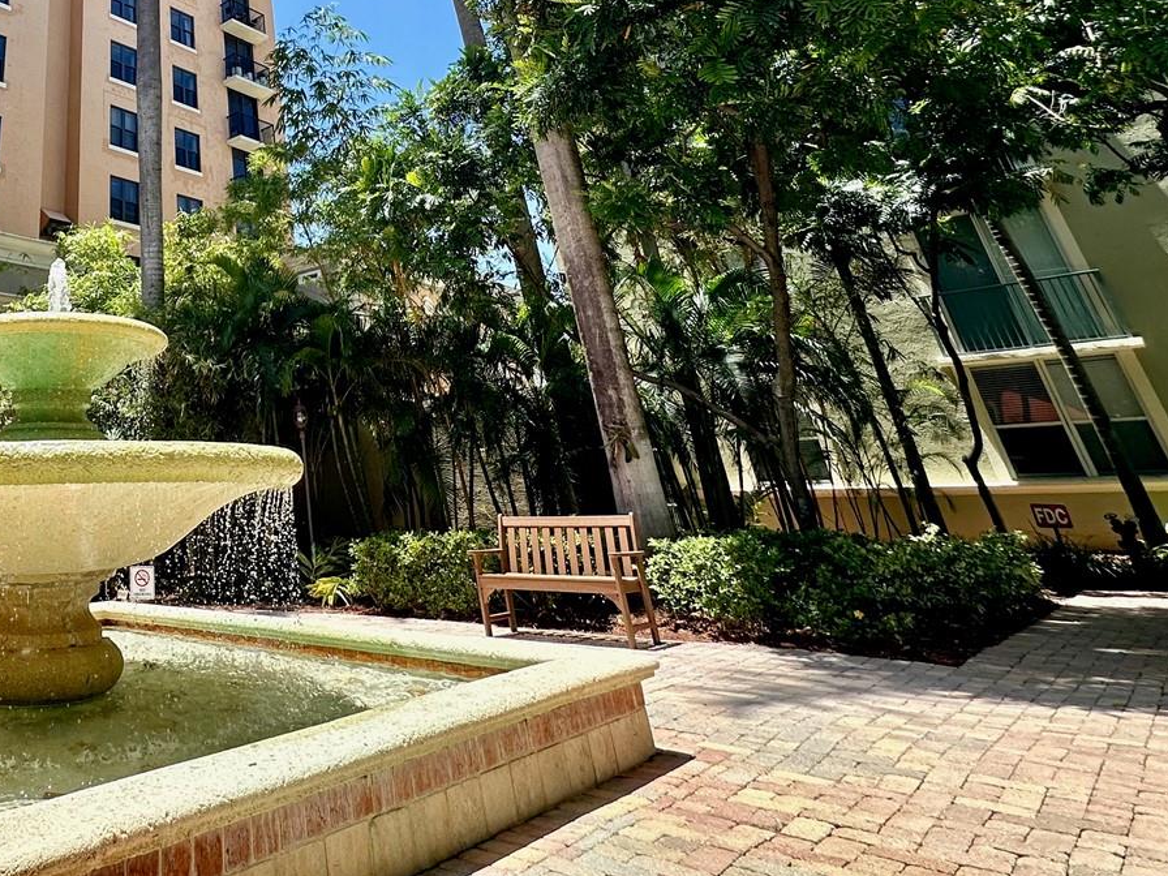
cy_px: 98
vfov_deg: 49.3
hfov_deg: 60.6
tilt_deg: +25.6
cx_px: 154
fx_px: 844
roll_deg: +0.9
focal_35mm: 25
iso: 40
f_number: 2.2
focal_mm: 2.22
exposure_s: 1/654
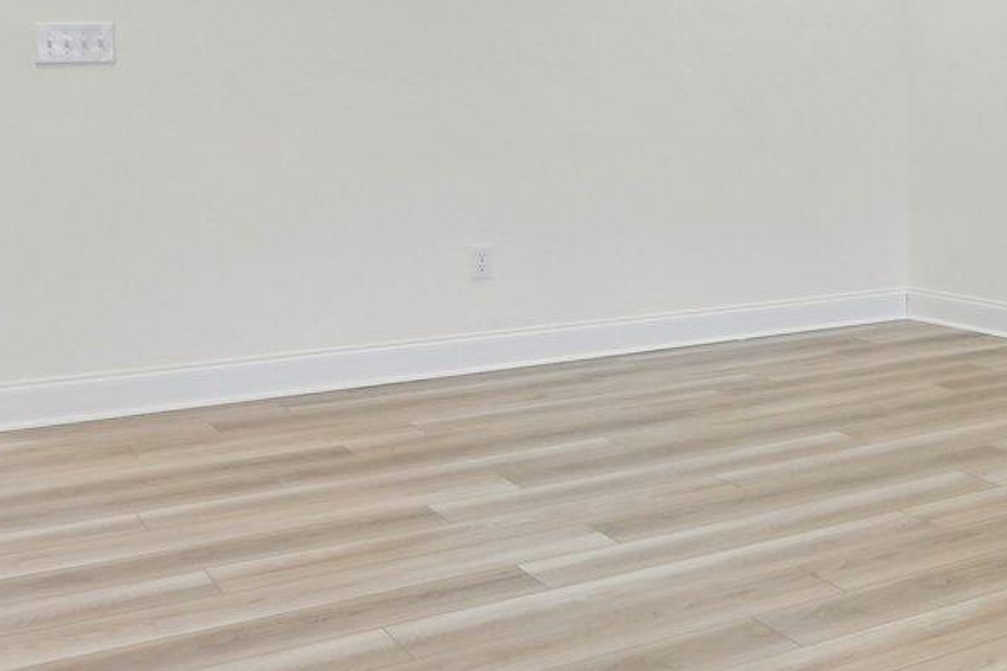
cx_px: 867
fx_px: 1343
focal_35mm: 48
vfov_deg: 27.5
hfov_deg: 38.8
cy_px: 131
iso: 400
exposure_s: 1/30
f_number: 8
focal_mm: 14
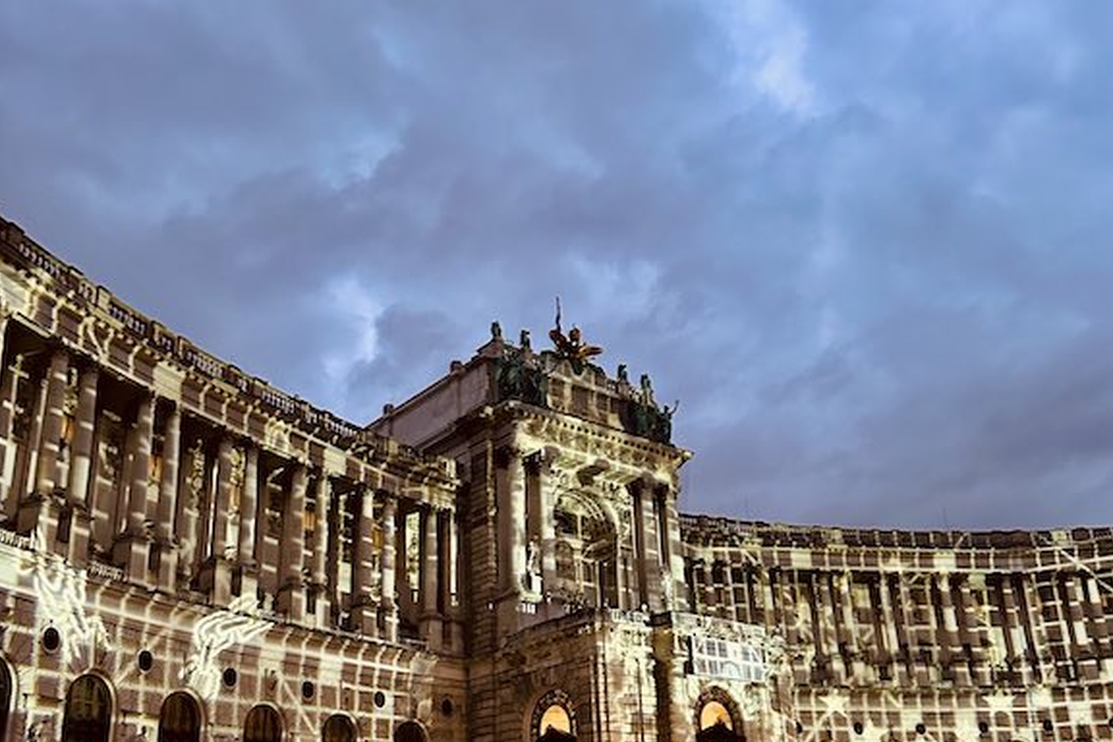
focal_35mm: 26
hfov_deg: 69.4
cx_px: 572
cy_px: 386
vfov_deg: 49.5
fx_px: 804
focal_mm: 6.86
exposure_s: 1/33
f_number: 1.78
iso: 800
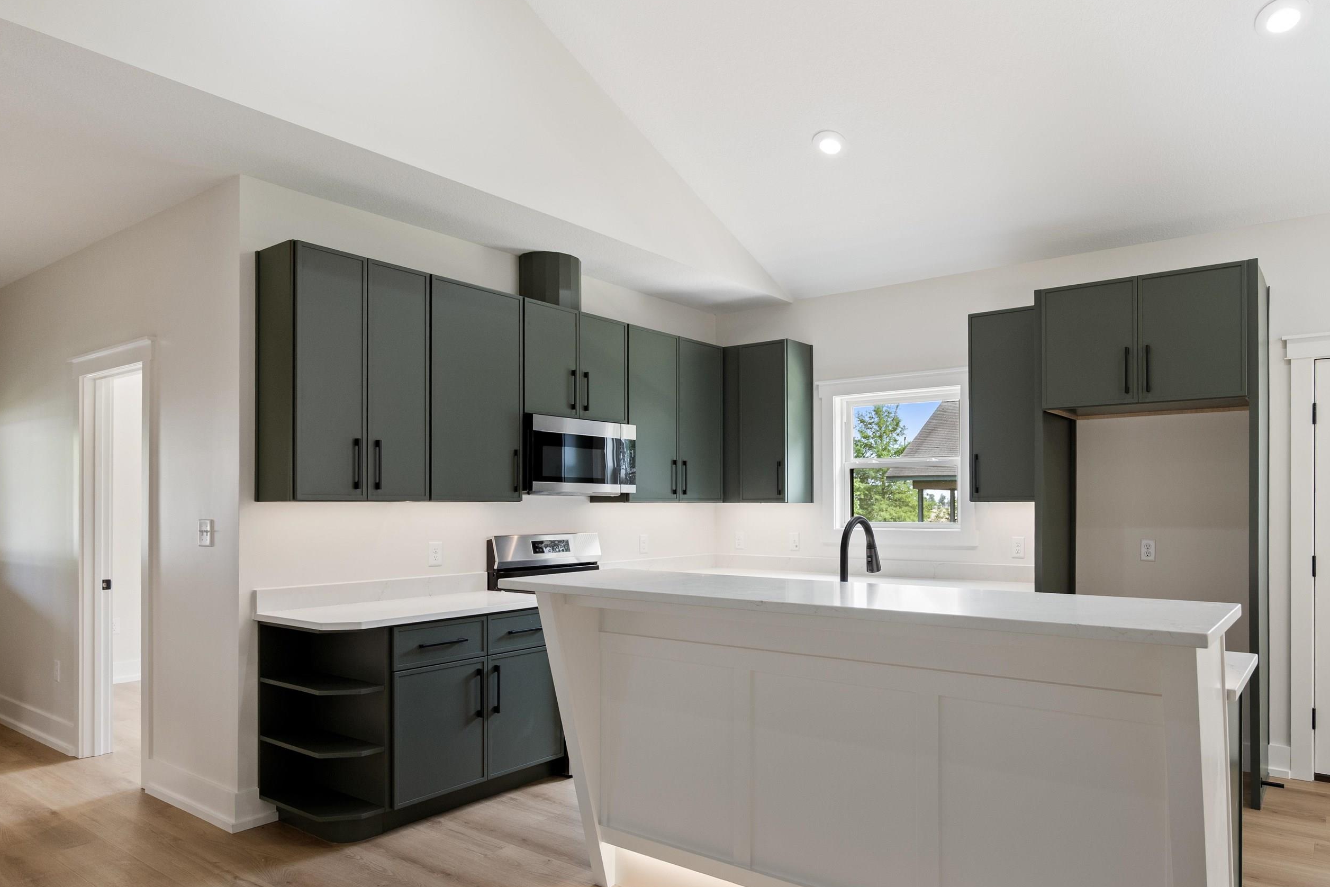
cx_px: 781
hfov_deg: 77.9
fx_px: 813
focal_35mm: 22
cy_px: 484
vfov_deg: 57.1
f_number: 5.6
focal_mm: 18
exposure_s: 1/30
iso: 1250
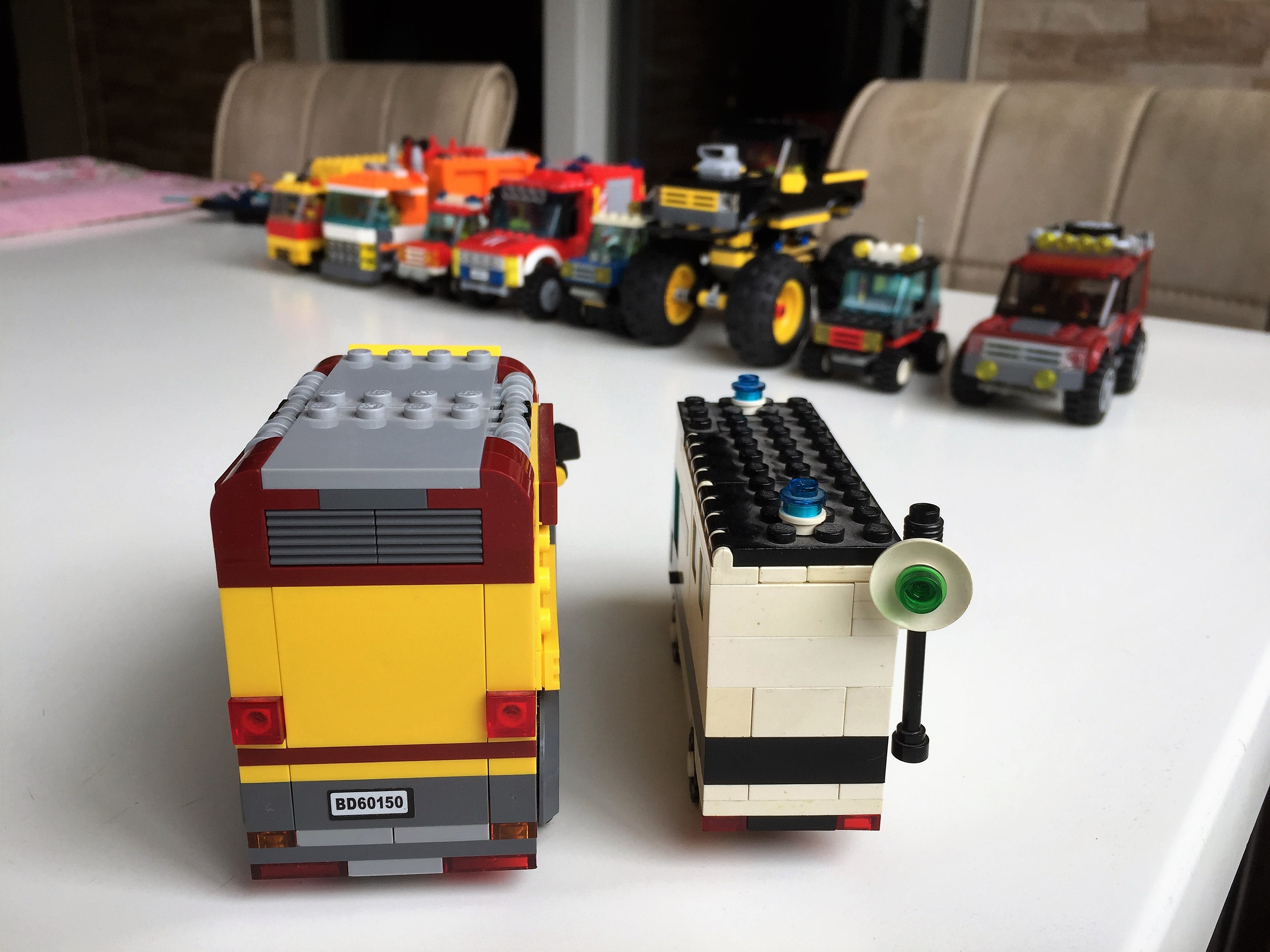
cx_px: 635
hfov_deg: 61.7
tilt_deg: -20.3
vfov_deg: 48.2
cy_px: 476
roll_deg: -1.5
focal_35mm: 29
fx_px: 1064
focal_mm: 4.15
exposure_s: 1/173
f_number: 2.2
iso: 32
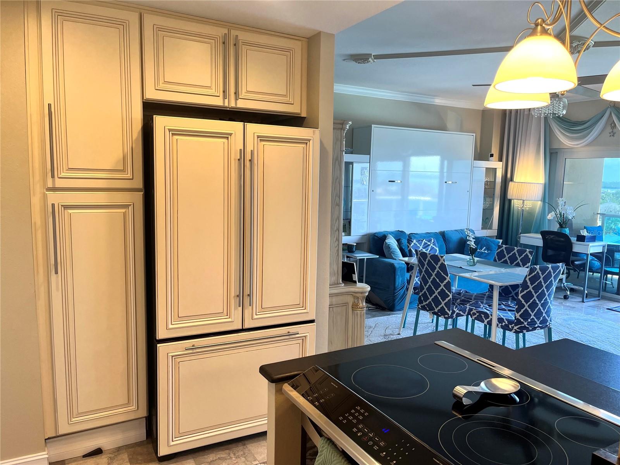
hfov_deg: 67.3
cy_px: 232
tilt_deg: -7.4
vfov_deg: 53.1
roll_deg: -1.9
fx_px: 466
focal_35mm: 26
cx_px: 310
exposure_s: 1/120
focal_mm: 5.1
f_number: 1.6
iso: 80
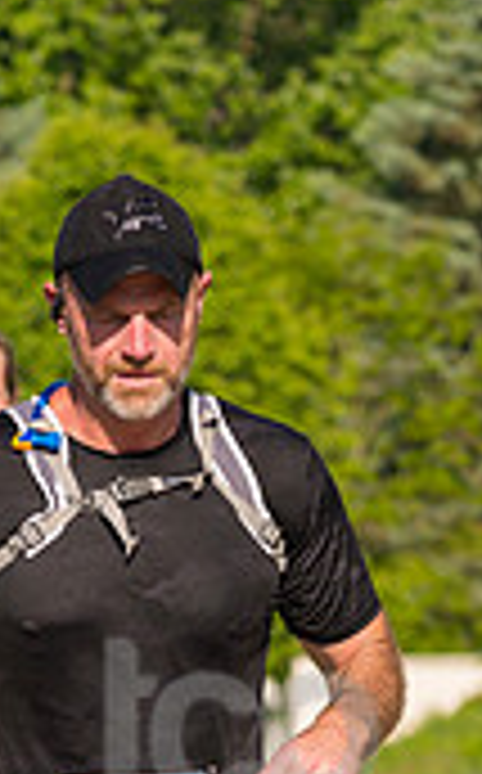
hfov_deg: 3.2
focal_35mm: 413
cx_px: 243
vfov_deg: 5.1
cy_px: 799
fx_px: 8709
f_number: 5.6
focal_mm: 120
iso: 400
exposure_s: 1/2000
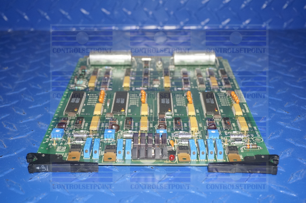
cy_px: 102
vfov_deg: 27.2
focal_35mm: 50
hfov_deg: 40.0
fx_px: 420
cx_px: 153
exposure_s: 1/60
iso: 800
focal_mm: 33
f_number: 5
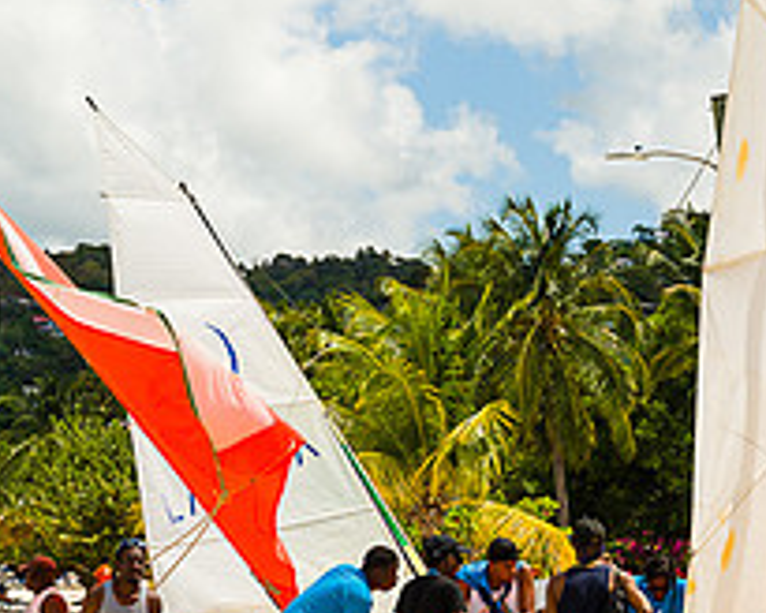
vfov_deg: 10.1
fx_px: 3469
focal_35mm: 153
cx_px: 625
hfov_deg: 12.5
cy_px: 223
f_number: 6.3
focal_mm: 49
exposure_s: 1/320
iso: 64
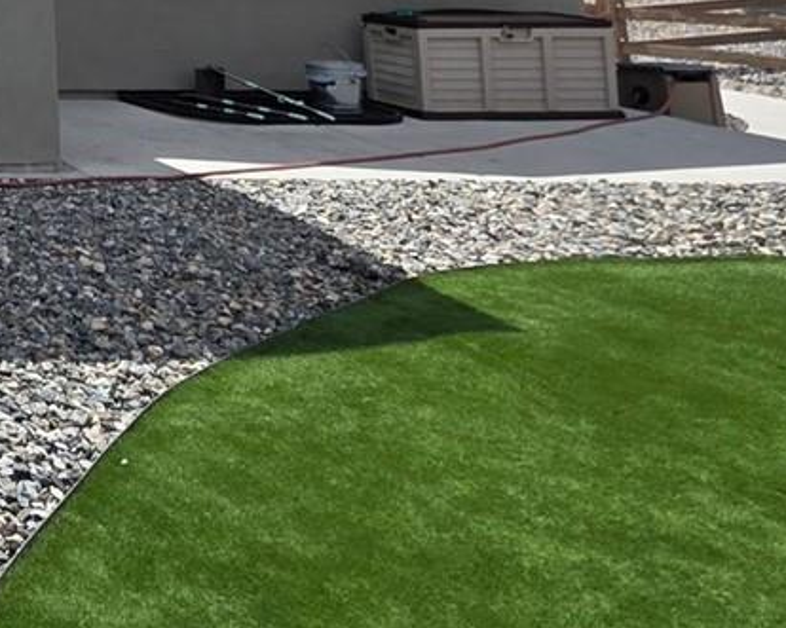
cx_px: -469
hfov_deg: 25.4
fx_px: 1140
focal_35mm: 49
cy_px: -201
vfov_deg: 26.0
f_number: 1.9
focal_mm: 2.2
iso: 40
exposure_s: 1/2277
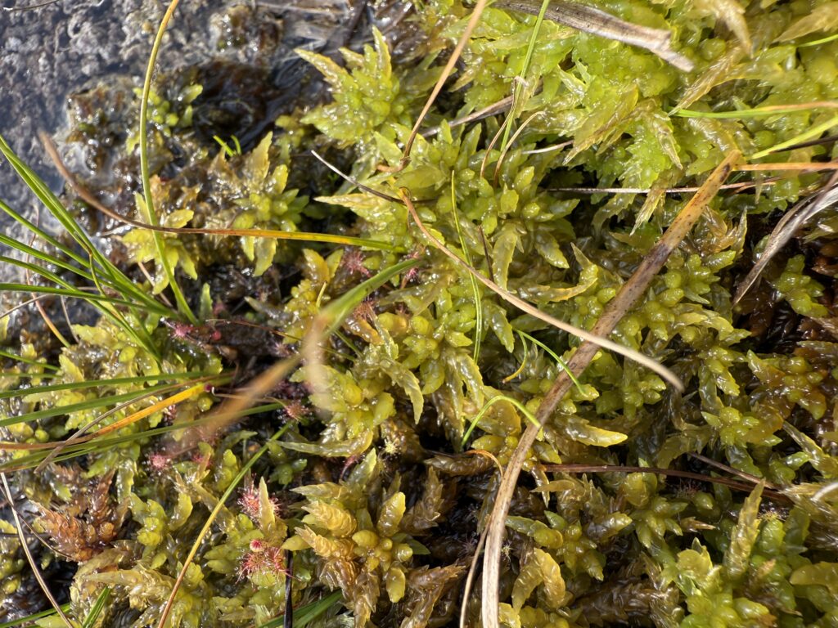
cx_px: 419
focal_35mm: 24
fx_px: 581
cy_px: 314
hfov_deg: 71.6
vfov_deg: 56.8
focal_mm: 2.22
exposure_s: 1/201
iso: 40
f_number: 2.2
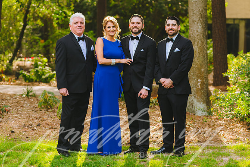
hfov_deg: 23.9
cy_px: 84
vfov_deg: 16.1
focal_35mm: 85
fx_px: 590
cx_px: 125
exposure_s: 1/640
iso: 400
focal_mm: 85
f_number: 2.8
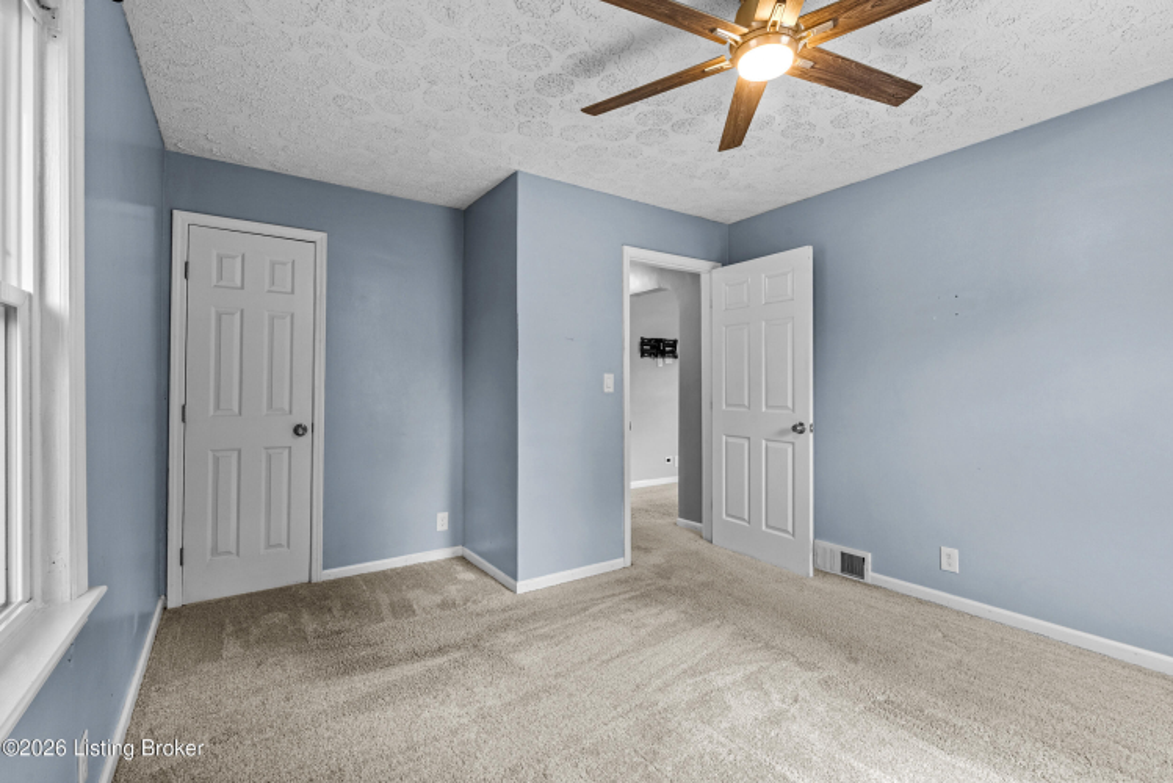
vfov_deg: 73.8
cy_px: 392
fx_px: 522
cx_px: 586
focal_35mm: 16
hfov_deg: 96.7
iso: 400
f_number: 11
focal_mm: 16
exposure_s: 1.6
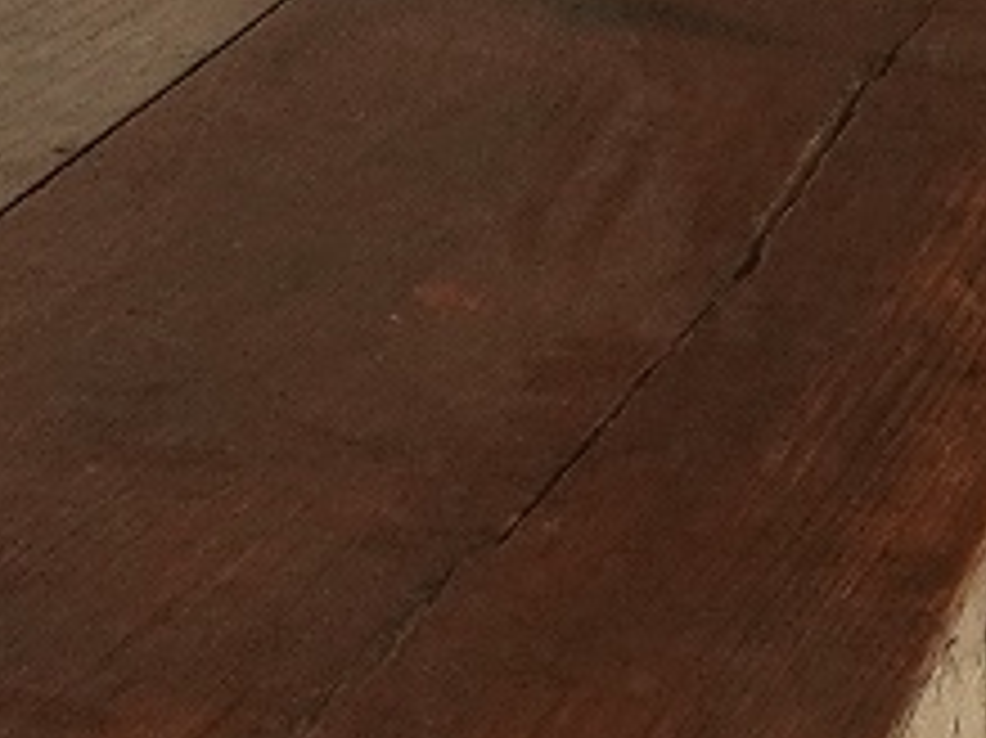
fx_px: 4498
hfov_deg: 9.4
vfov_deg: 8.3
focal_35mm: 158
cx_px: 3125
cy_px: -1264
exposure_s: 1/125
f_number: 3.5
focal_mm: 4.25
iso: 80
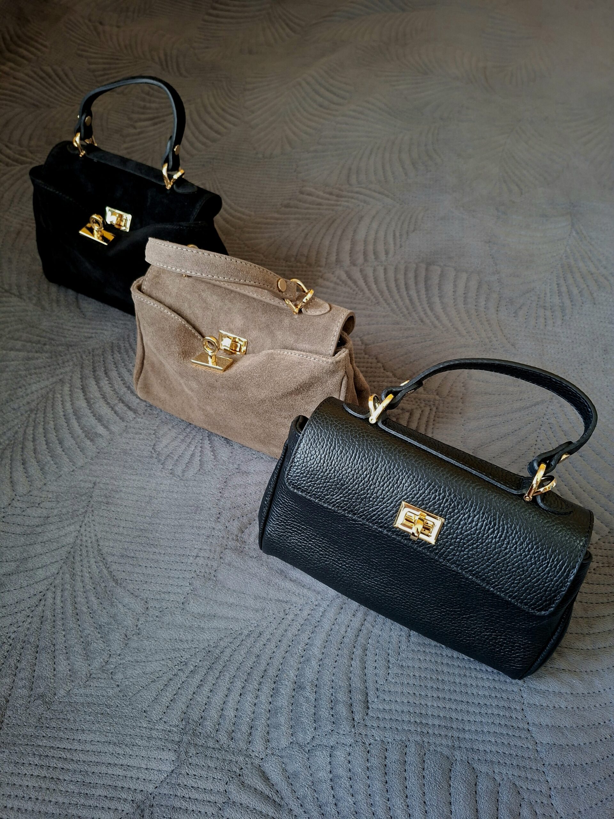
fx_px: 544
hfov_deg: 58.9
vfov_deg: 73.9
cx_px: 307
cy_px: 410
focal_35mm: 23
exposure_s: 1/25
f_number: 1.8
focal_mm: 5.54
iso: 500
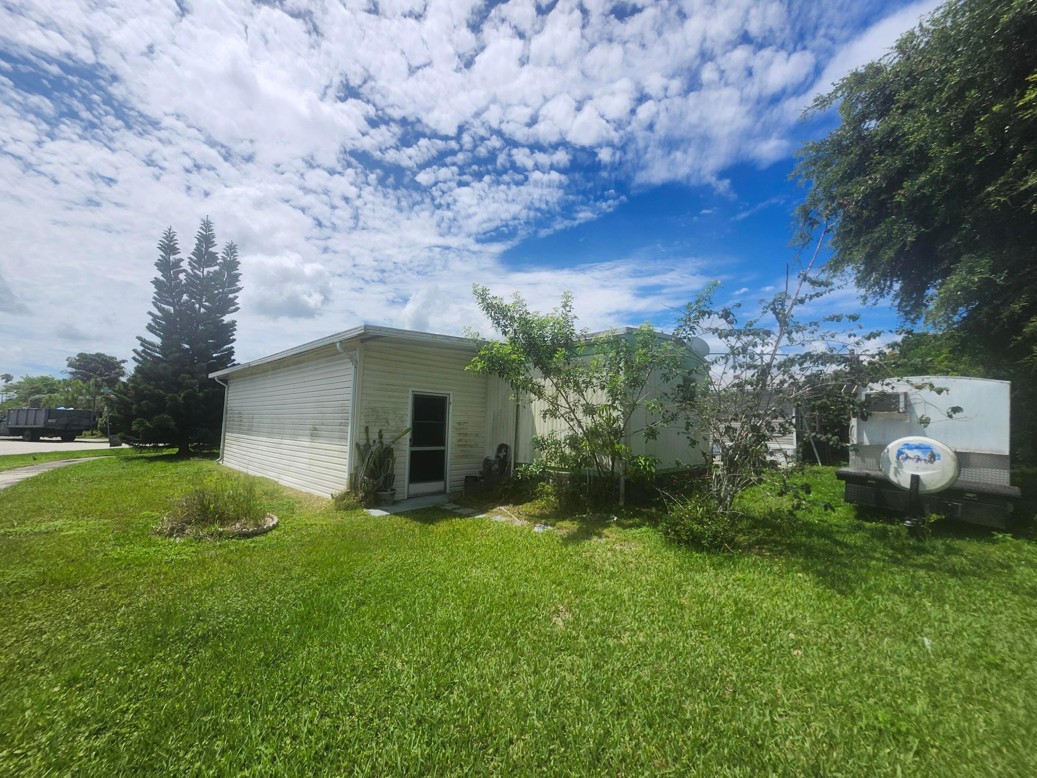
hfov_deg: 106.2
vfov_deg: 89.9
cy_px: 389
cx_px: 518
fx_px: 389
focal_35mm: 13
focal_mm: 1.74
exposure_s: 1/3148
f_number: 2.2
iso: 40
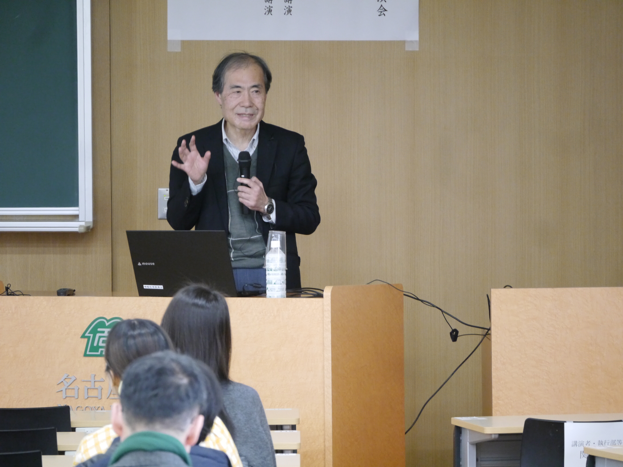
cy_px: 234
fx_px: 5399
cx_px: 312
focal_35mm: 300
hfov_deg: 6.6
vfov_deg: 5.0
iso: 1600
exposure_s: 1/30
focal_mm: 150
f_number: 5.6
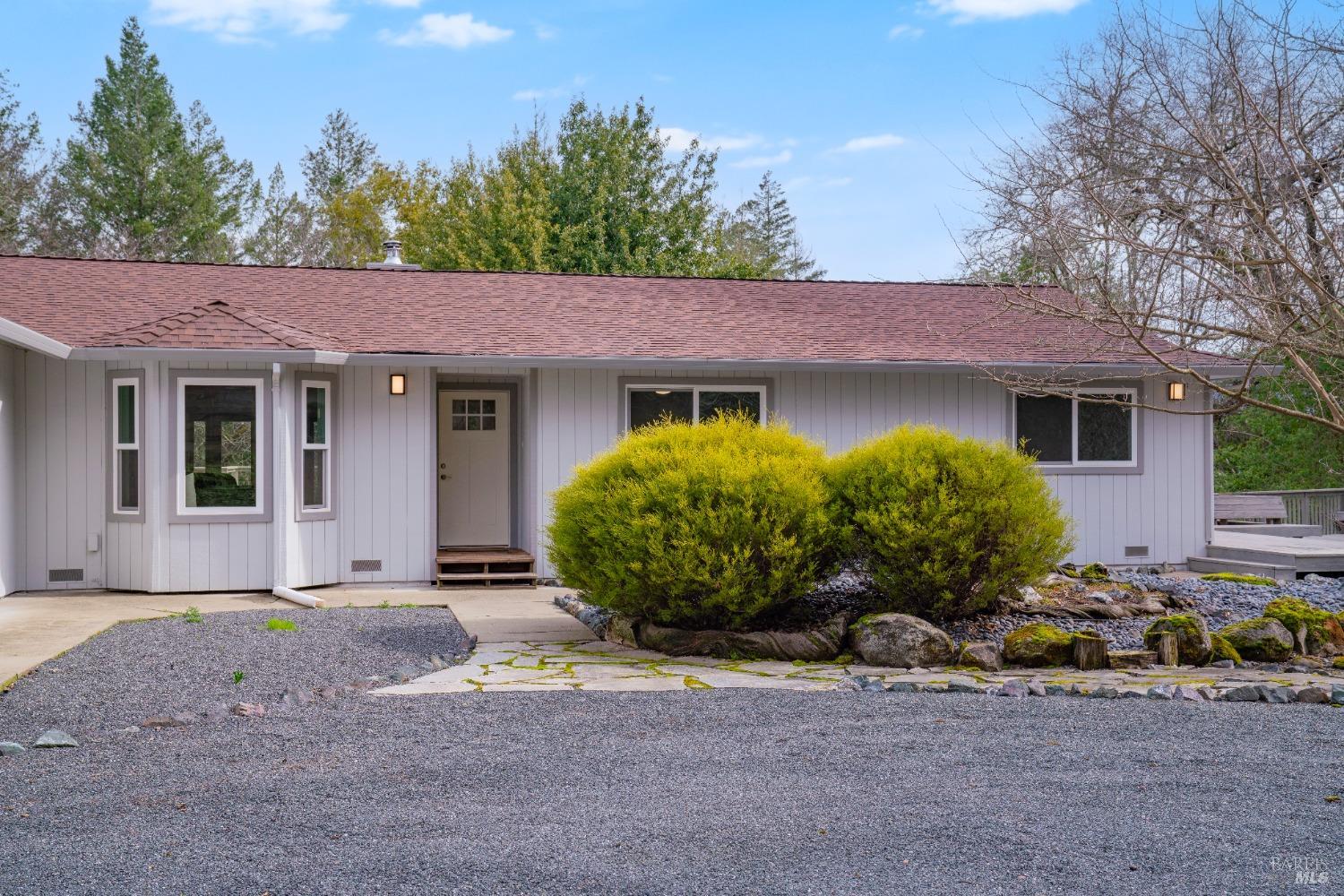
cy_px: 448
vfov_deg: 35.1
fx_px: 1419
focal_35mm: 38
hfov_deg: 50.7
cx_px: 672
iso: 160
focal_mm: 38
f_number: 8
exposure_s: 1/160
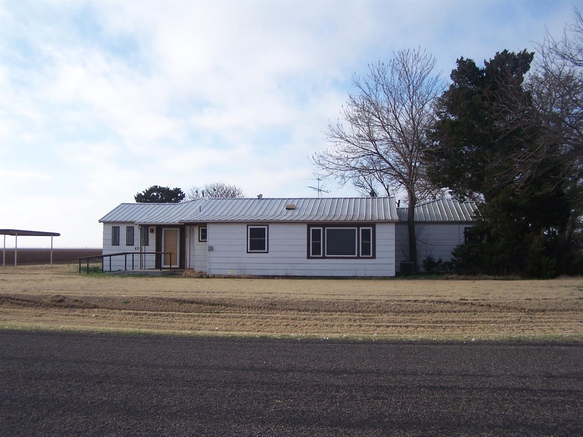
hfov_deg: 49.0
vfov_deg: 37.7
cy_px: 218
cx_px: 292
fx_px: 640
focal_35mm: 38
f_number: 2.8
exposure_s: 1/800
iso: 80
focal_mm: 6.3
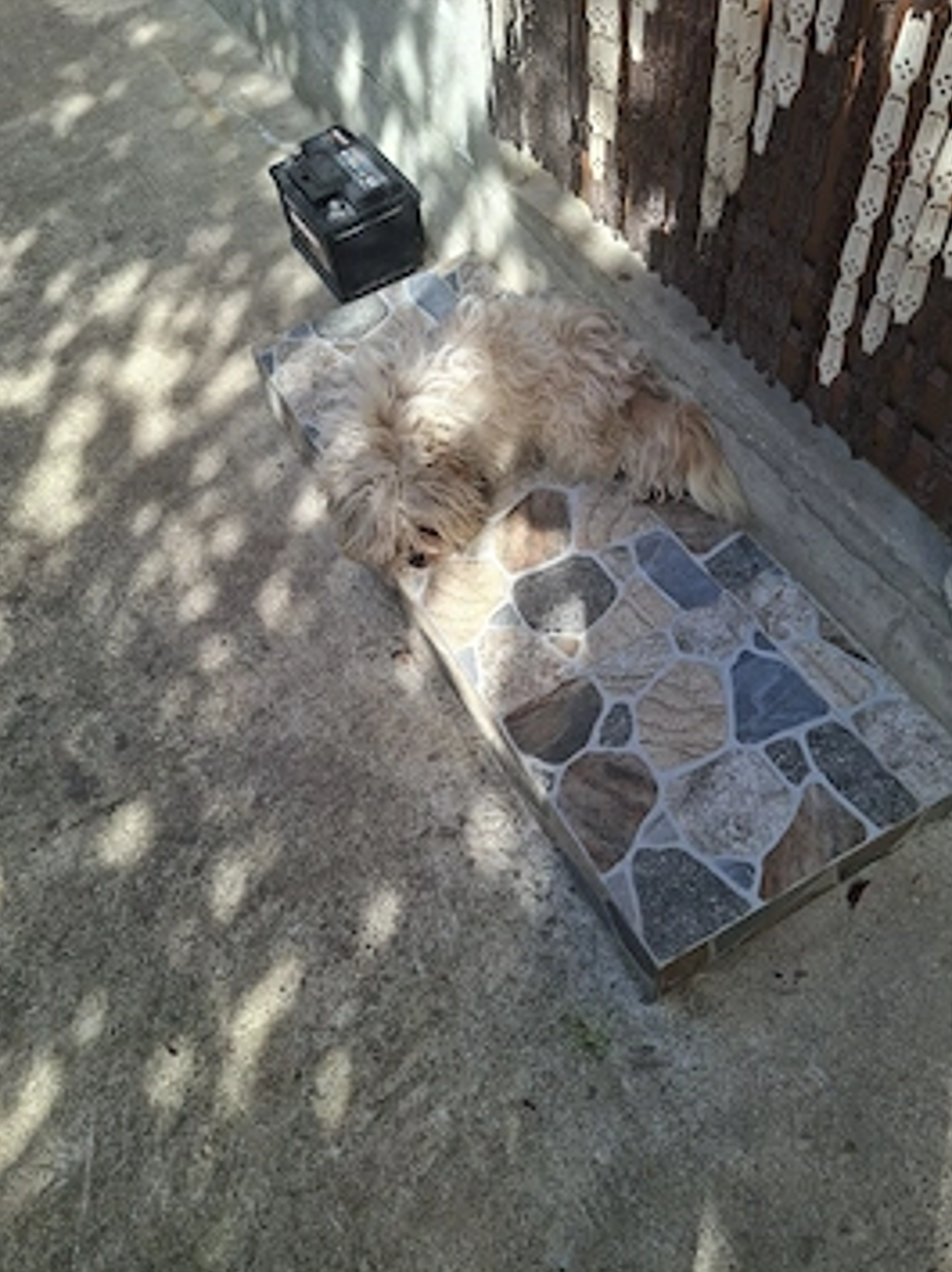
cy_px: 618
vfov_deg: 67.3
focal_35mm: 26
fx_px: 955
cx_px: 445
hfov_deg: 53.0
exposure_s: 1/256
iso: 50
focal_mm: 5.54
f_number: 1.8
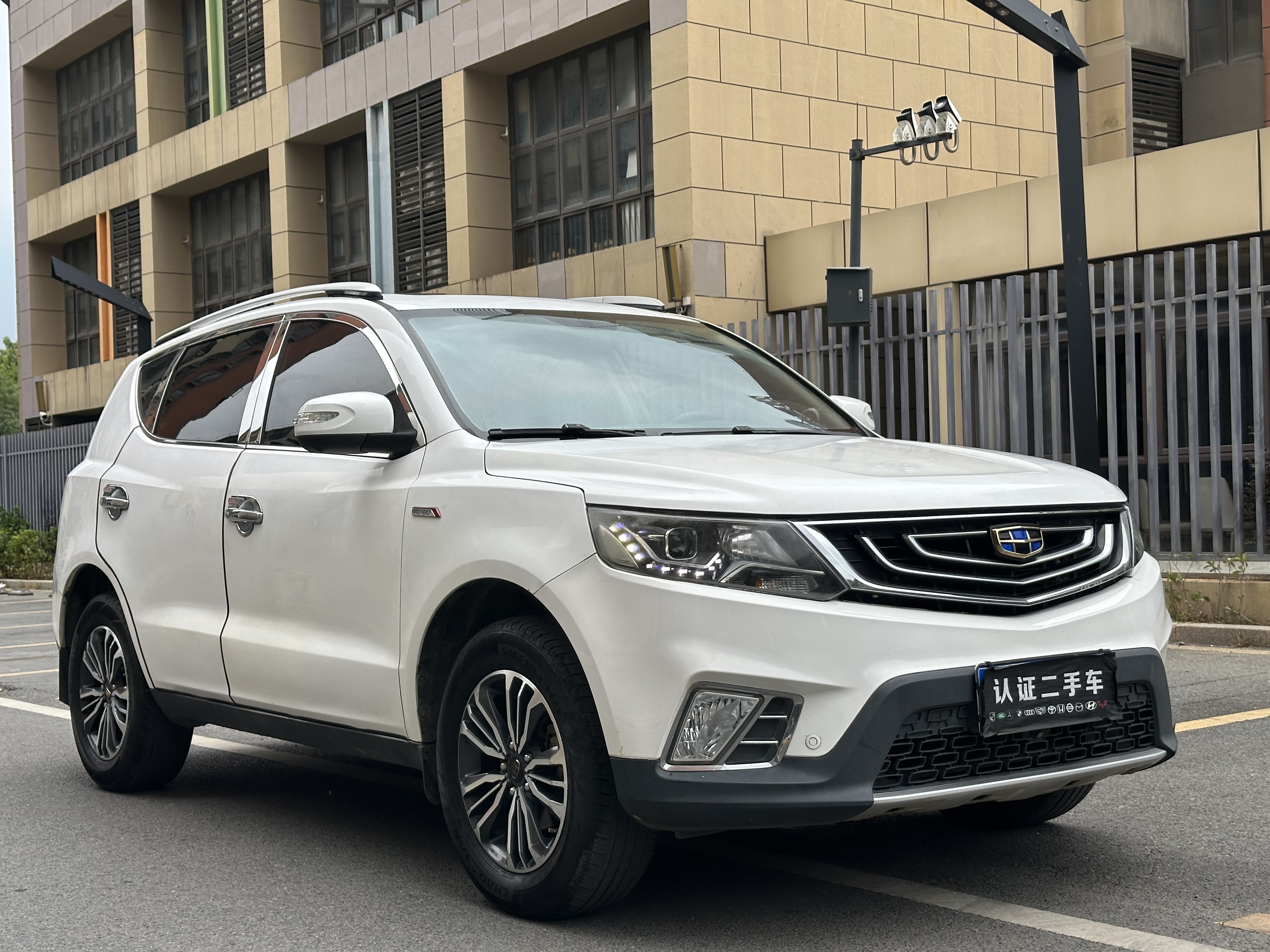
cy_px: 476
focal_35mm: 48
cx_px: 635
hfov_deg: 39.7
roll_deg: +1.0
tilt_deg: +0.5
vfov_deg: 30.3
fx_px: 1761
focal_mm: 6.86
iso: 64
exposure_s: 1/1030
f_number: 1.78
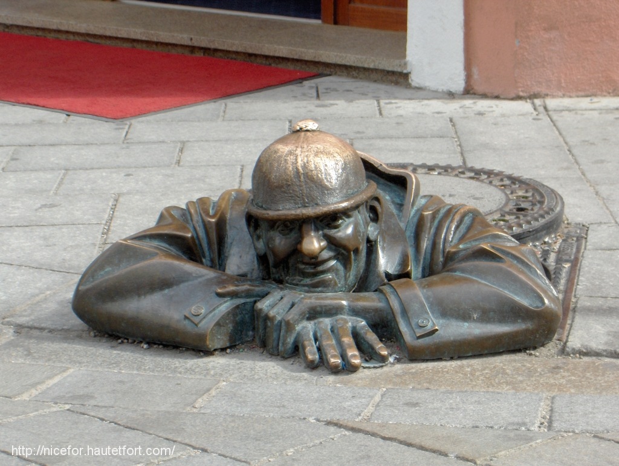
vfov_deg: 12.7
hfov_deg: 16.8
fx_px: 2095
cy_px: 233
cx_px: 310
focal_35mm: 117
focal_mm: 24
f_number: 4.9
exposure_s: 1/157
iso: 134
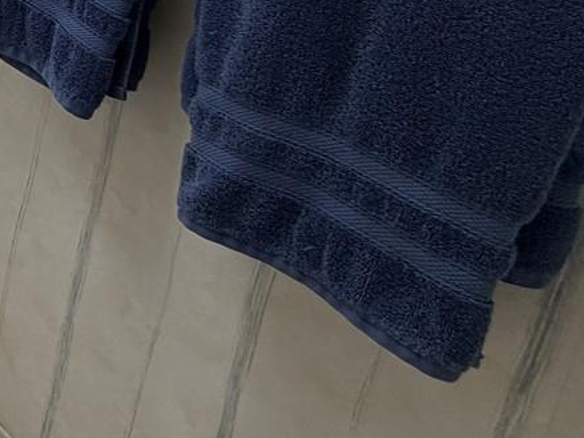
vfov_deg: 22.7
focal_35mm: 51
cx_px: -451
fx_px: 860
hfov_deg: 22.6
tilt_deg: -11.5
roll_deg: -3.6
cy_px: -240
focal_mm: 2.22
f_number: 2.2
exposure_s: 1/120
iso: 80
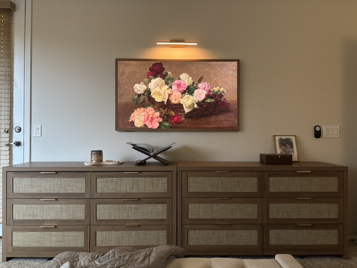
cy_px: 134
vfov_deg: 53.1
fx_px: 268
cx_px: 178
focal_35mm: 26
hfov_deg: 67.3
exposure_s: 1/55
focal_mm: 5.96
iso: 500
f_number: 1.6
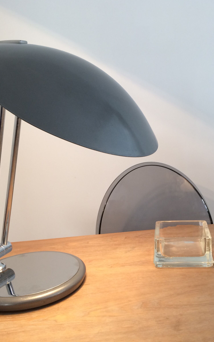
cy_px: 167
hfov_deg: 30.4
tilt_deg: -11.3
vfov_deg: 47.2
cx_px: 137
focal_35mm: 42
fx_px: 392
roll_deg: +2.5
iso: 100
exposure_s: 1/33
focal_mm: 4.15
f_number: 2.2
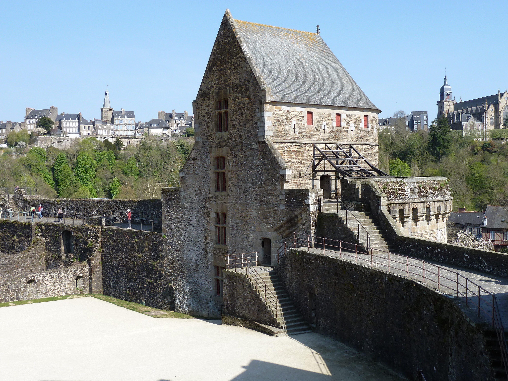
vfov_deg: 34.3
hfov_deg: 44.8
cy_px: 190
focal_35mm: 42
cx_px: 254
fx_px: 616
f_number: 4
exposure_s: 1/400
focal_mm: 6.9
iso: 80
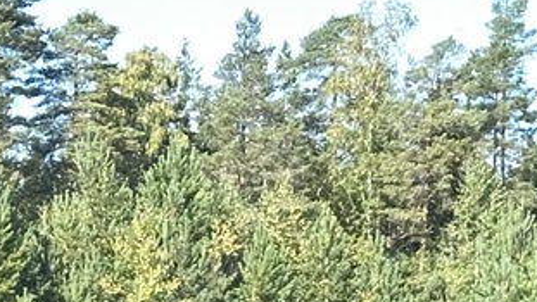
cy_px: 718
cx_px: -186
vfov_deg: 4.9
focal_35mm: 242
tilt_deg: -3.9
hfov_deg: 8.8
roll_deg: +1.0
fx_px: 3446
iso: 64
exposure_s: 1/245
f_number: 1.78
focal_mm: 6.86
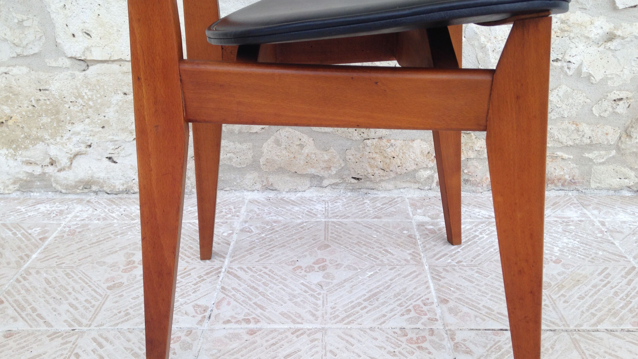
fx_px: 609
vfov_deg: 32.8
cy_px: 194
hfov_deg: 55.3
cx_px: 319
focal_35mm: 36
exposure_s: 1/207
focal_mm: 4.12
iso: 50
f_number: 2.4
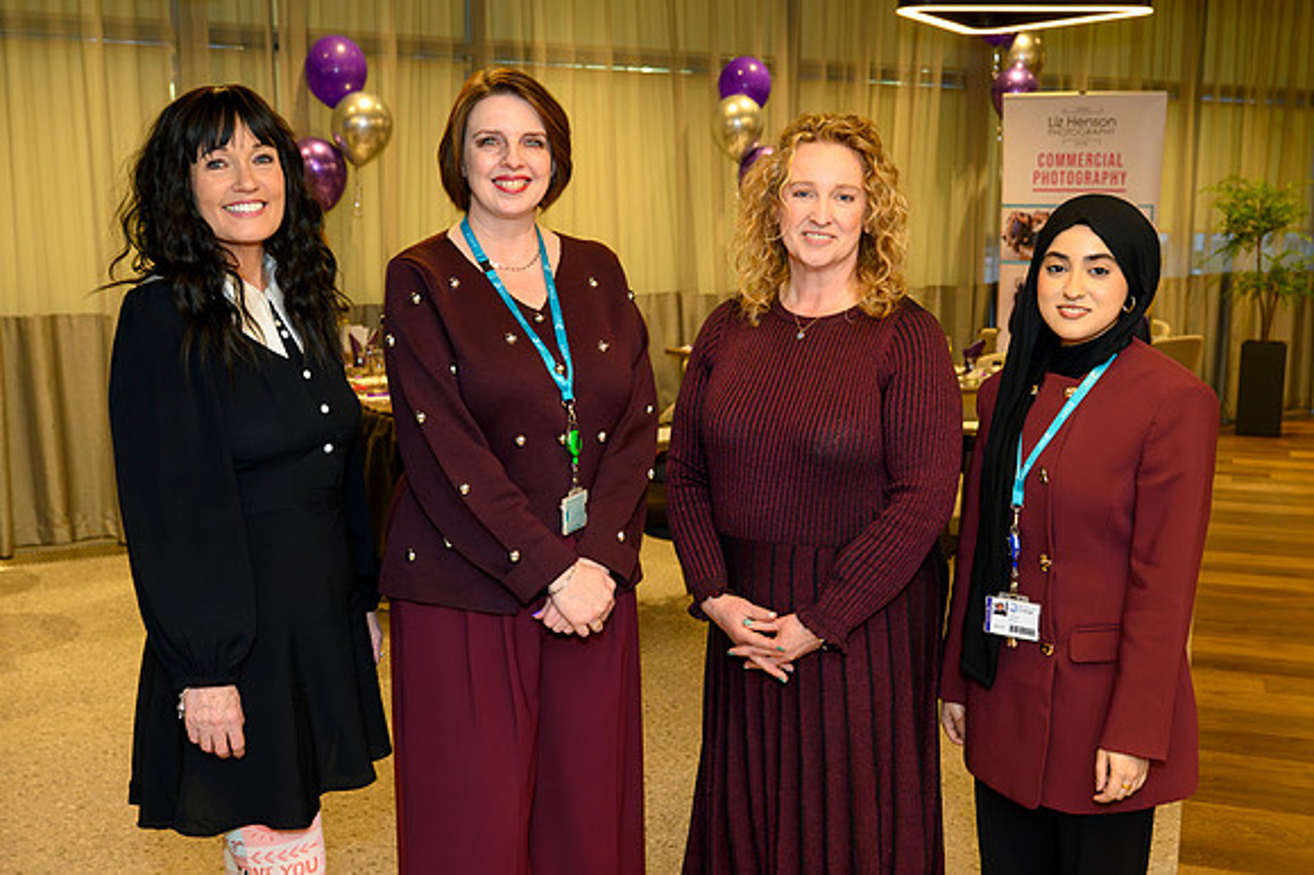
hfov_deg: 48.1
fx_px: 1473
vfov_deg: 33.1
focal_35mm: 40
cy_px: 465
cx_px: 665
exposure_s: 1/125
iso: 2500
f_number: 5
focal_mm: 36
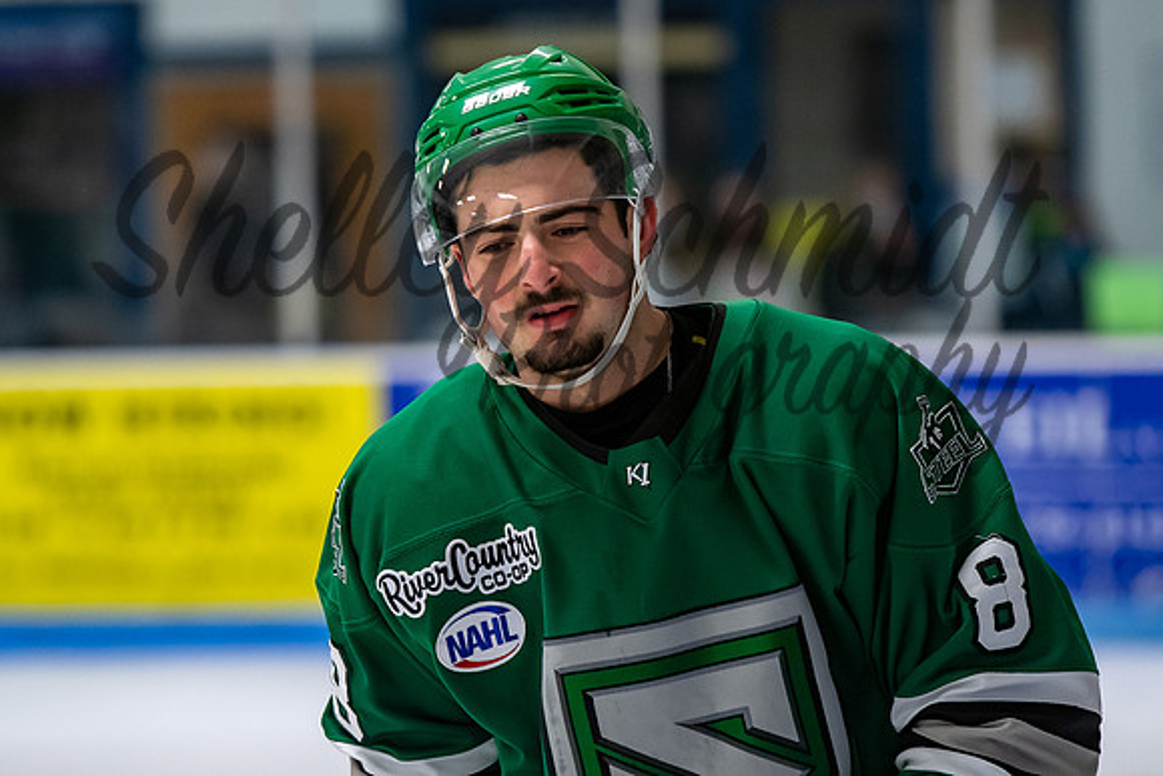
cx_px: 571
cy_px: 379
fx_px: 8565
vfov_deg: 5.2
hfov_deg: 7.8
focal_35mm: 265
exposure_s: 1/800
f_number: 2.8
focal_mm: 155
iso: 1600
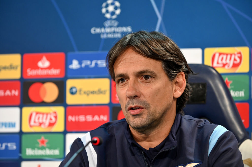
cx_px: 126
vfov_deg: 7.2
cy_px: 84
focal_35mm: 190
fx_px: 1329
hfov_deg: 10.8
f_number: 5
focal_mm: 190
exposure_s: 1/250
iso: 1000
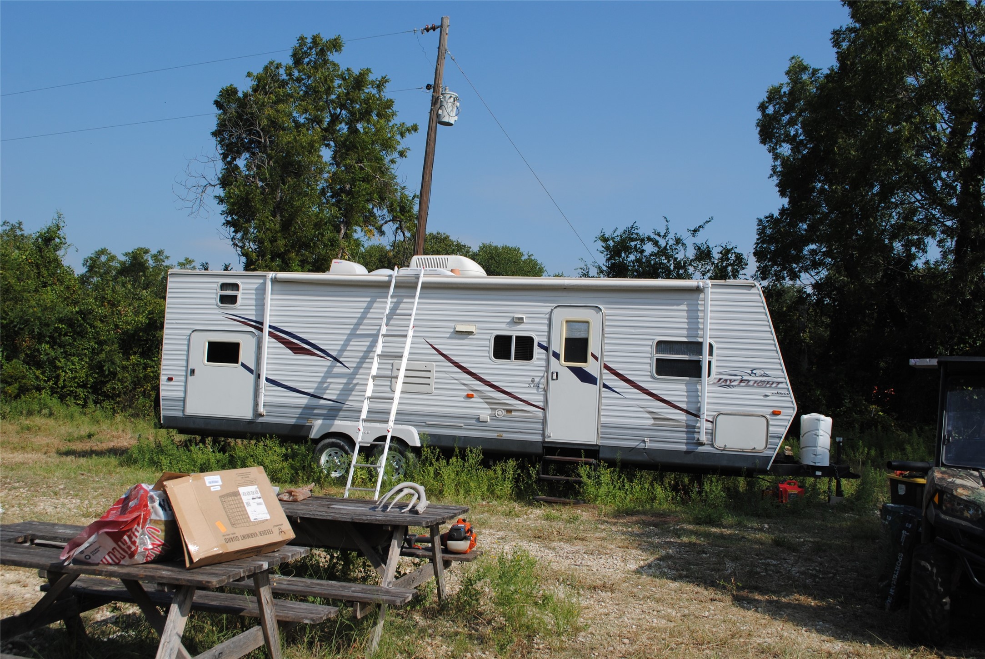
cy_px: 330
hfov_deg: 57.2
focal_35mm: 33
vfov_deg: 40.1
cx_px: 492
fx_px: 904
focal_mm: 22
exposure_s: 1/320
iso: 100
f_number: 9
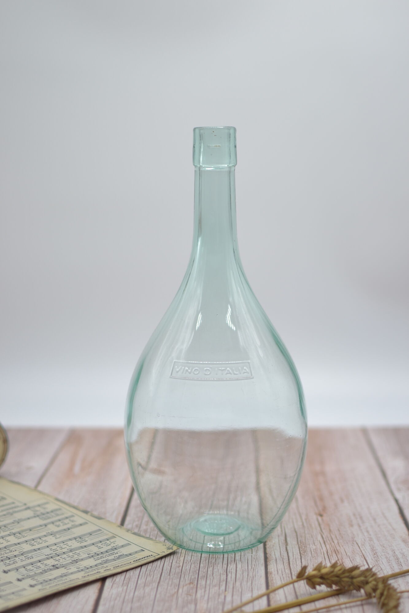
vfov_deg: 37.9
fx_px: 895
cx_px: 204
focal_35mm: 52
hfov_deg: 25.7
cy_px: 306
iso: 100
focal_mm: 35
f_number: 1.8
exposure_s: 1/500
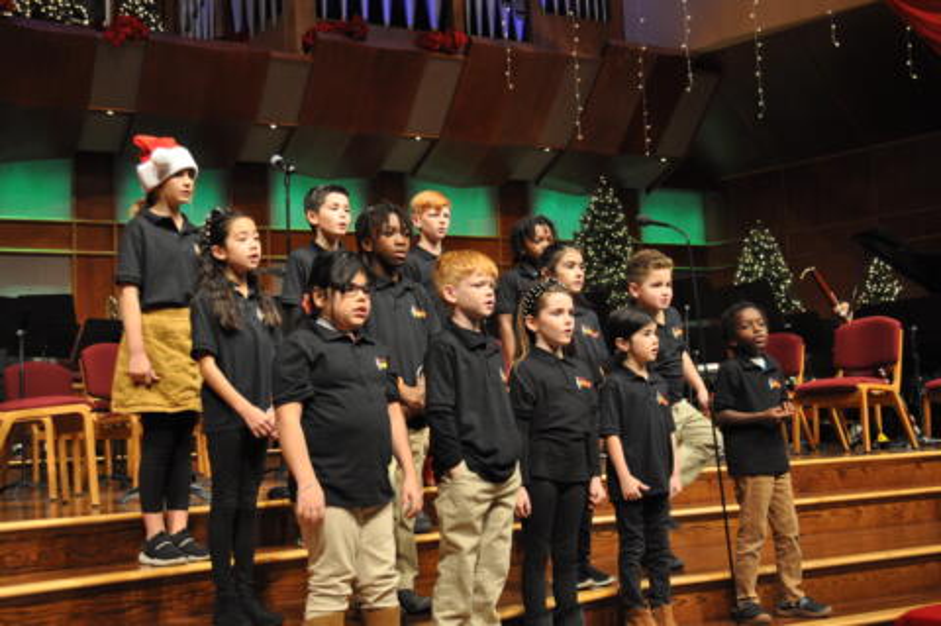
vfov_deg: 29.8
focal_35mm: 45
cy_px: 313
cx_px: 470
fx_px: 1175
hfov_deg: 43.6
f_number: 4.5
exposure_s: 1/30
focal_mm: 30
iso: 1000
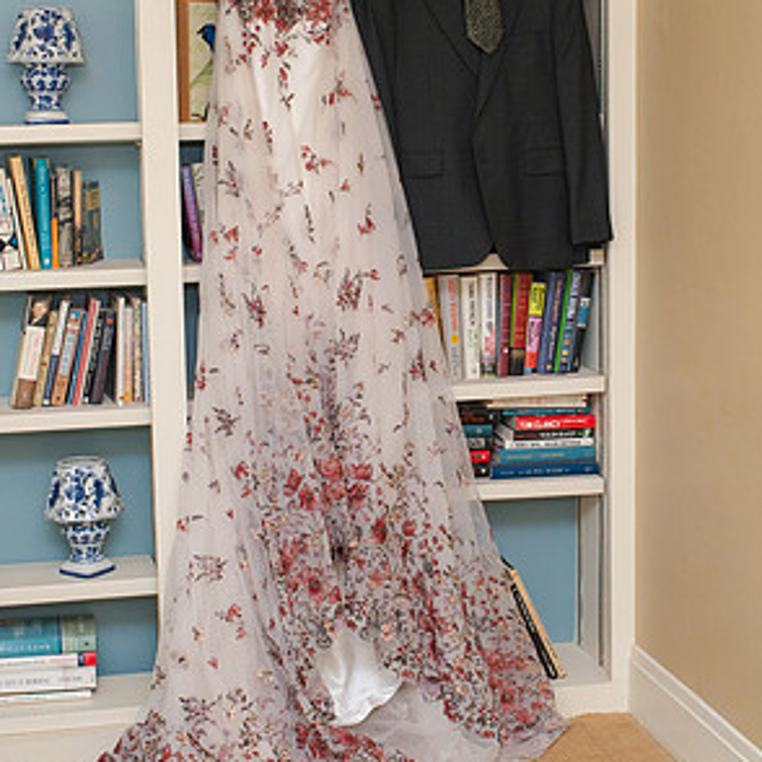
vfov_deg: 23.7
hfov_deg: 23.7
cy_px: 342
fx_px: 1818
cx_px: 412
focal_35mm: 73
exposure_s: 1/200
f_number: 5
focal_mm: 35
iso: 1000
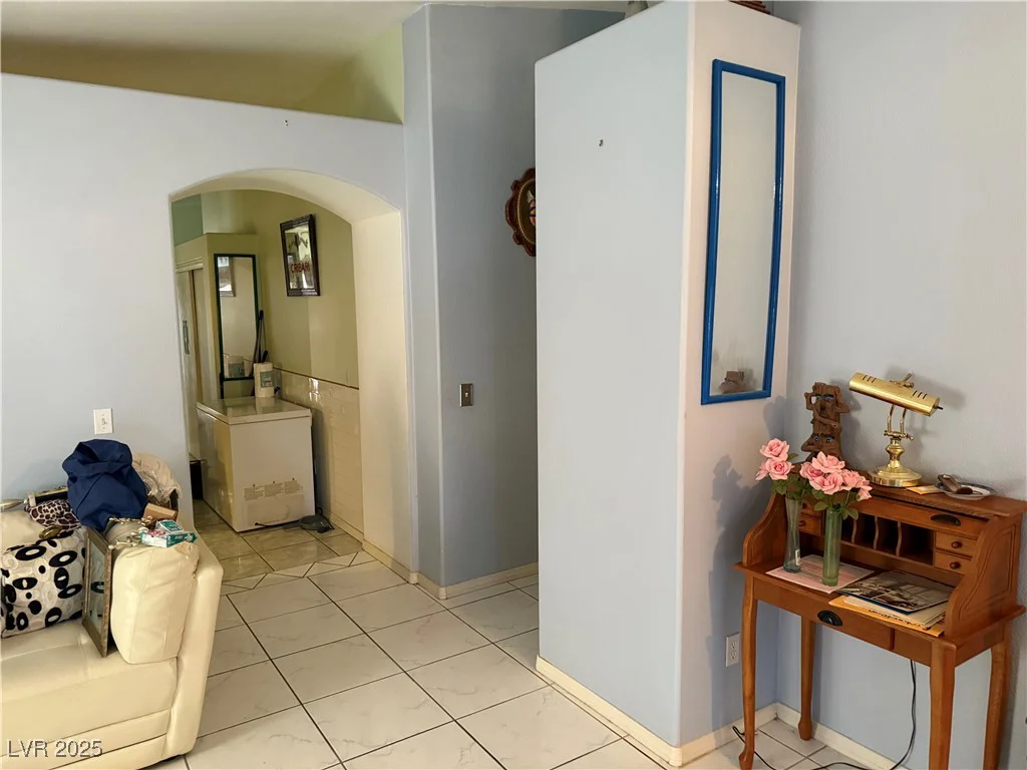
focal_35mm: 24
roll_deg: +0.6
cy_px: 385
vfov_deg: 56.8
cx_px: 514
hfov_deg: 71.6
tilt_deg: -6.9
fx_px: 712
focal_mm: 6.76
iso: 800
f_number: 1.78
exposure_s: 1/60
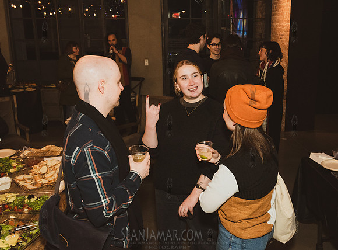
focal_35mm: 40
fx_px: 387
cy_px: 123
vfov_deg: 35.8
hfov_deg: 46.8
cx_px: 211
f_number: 4
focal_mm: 31
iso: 4000
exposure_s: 1/160
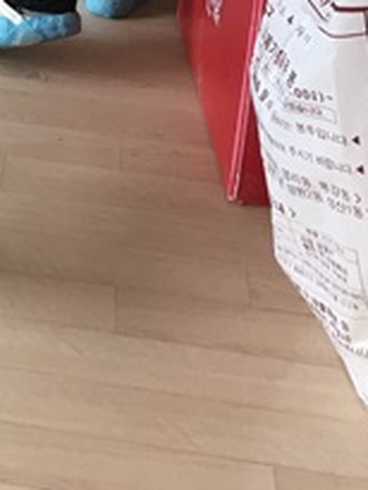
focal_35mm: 102
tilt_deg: -17.2
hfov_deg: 14.0
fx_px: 1444
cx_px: -103
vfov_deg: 16.9
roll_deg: -4.1
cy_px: -311
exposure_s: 1/30
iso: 40
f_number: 2.2
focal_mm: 4.15
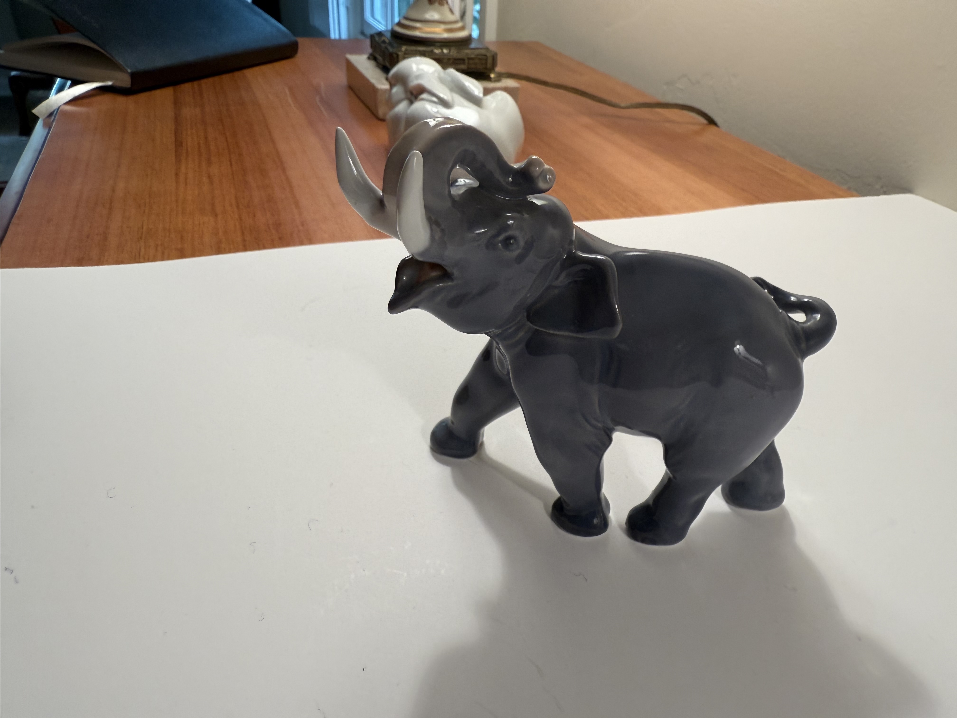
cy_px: 359
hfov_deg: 71.6
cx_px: 478
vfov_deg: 56.8
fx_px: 664
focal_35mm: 24
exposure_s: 1/120
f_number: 2.2
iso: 125
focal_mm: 2.22
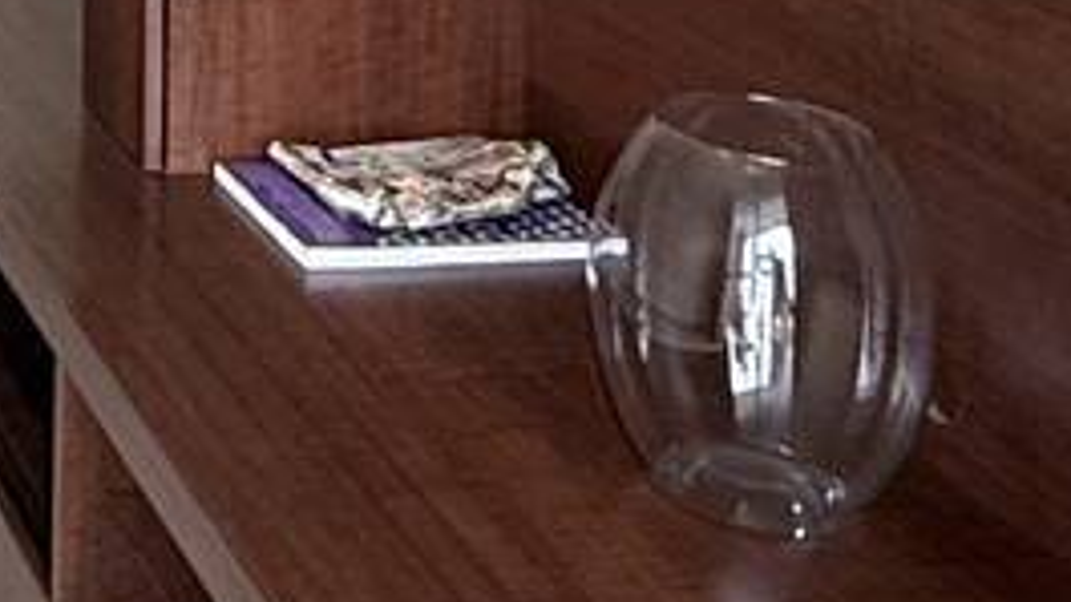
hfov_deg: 22.6
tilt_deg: -1.5
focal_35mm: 83
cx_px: -352
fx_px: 2357
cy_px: -590
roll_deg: -0.7
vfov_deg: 12.8
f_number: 2.2
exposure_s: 1/60
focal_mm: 2.22
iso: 200
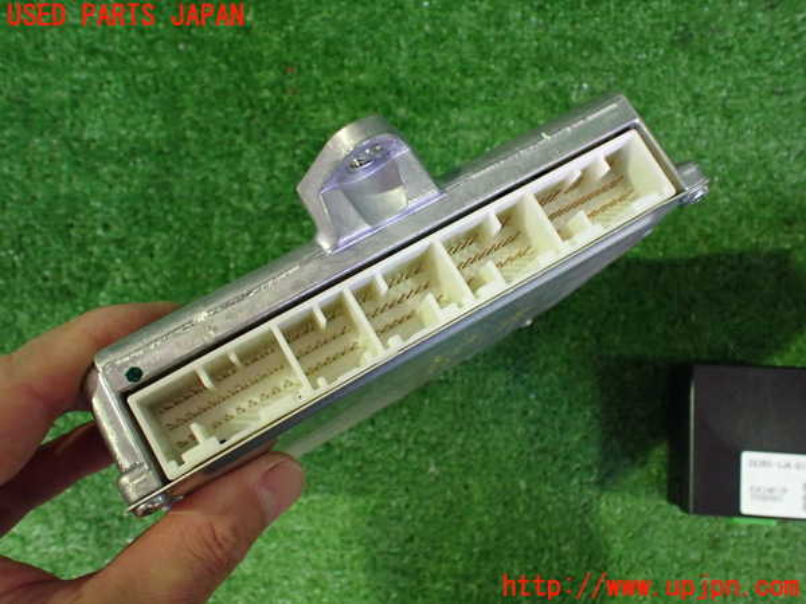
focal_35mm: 30
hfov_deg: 60.0
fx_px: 699
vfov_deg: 46.8
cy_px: 302
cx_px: 403
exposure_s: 1/50
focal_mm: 5.4
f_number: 2.3
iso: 800
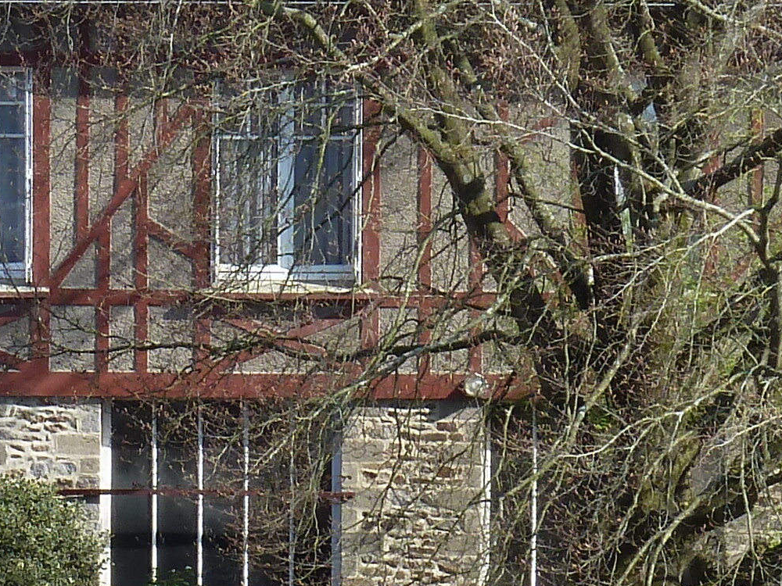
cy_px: 311
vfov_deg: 3.6
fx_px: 9398
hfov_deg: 4.7
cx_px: -335
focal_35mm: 416
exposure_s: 1/250
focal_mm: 17
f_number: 4.3
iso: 80
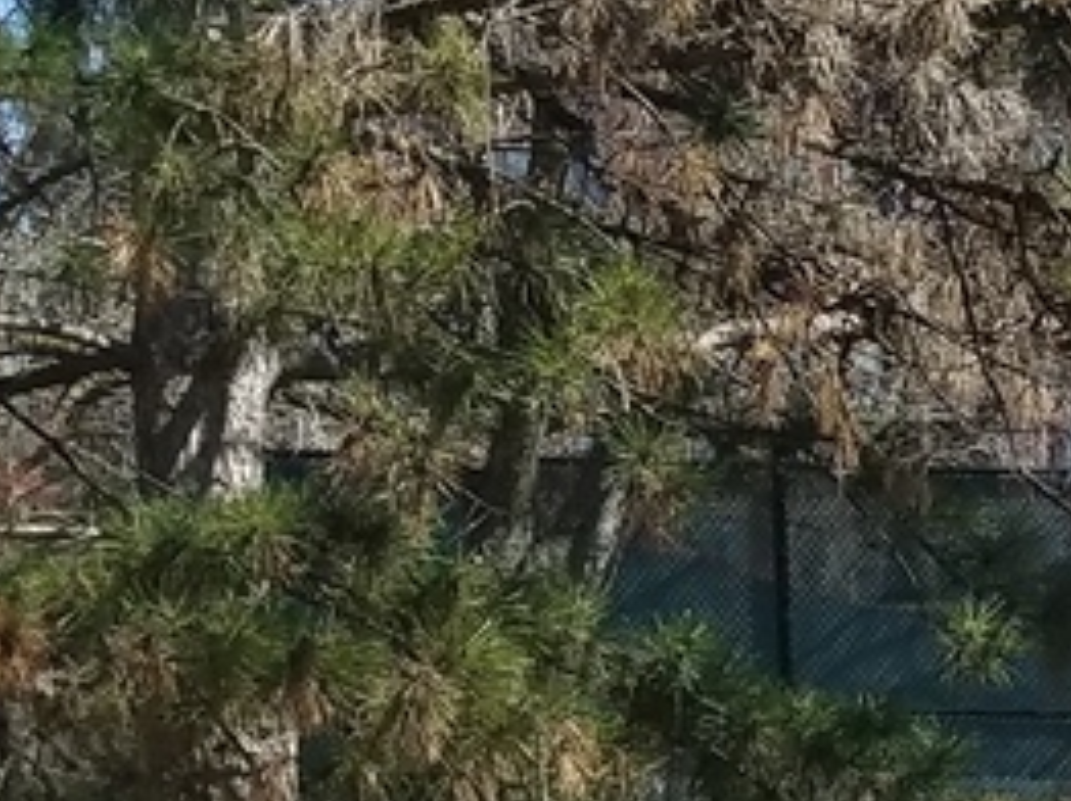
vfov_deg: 10.0
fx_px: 4420
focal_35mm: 143
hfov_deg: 11.1
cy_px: 1218
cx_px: 2751
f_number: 1.7
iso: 40
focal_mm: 4.2
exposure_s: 1/1536
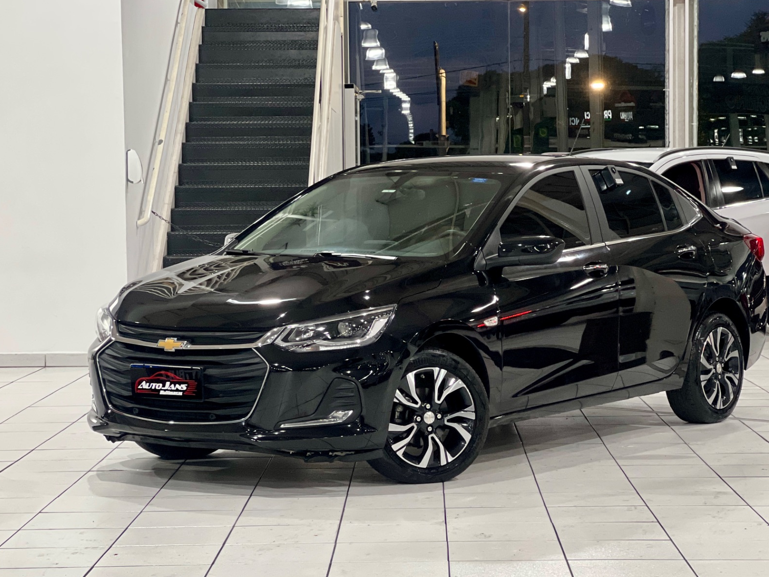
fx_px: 2088
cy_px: 302
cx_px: 417
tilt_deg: -3.0
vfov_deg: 15.7
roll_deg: +0.4
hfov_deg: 20.9
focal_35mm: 94
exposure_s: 1/40
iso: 400
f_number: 2.8
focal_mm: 9
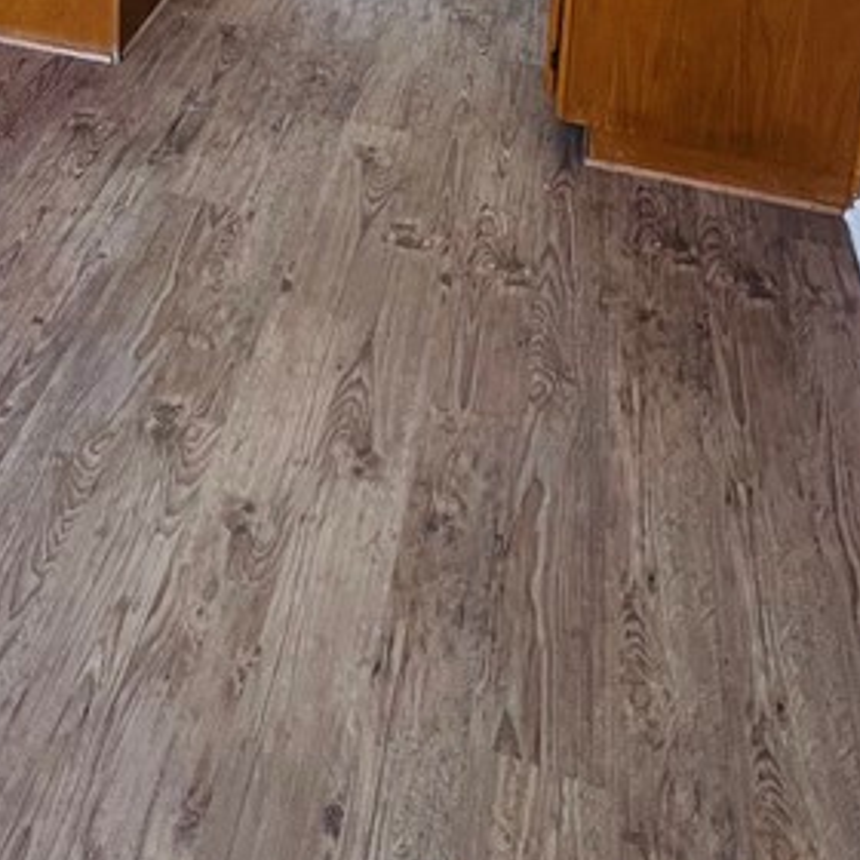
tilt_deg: -11.4
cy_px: -329
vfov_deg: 29.6
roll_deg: -3.2
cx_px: 172
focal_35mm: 42
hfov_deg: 38.5
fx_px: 1181
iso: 100
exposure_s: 1/120
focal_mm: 1.57
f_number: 1.8
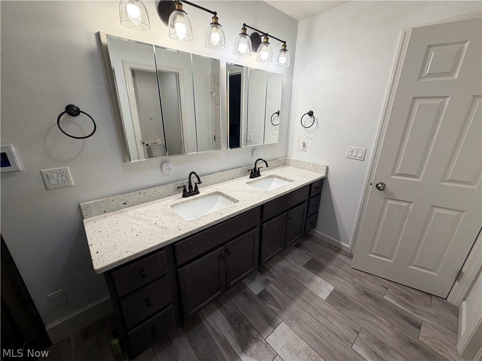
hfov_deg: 102.1
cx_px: 241
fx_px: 195
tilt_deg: -20.1
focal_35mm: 14
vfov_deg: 85.7
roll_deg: -0.3
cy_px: 180
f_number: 2.2
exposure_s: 1/120
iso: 80
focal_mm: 2.22
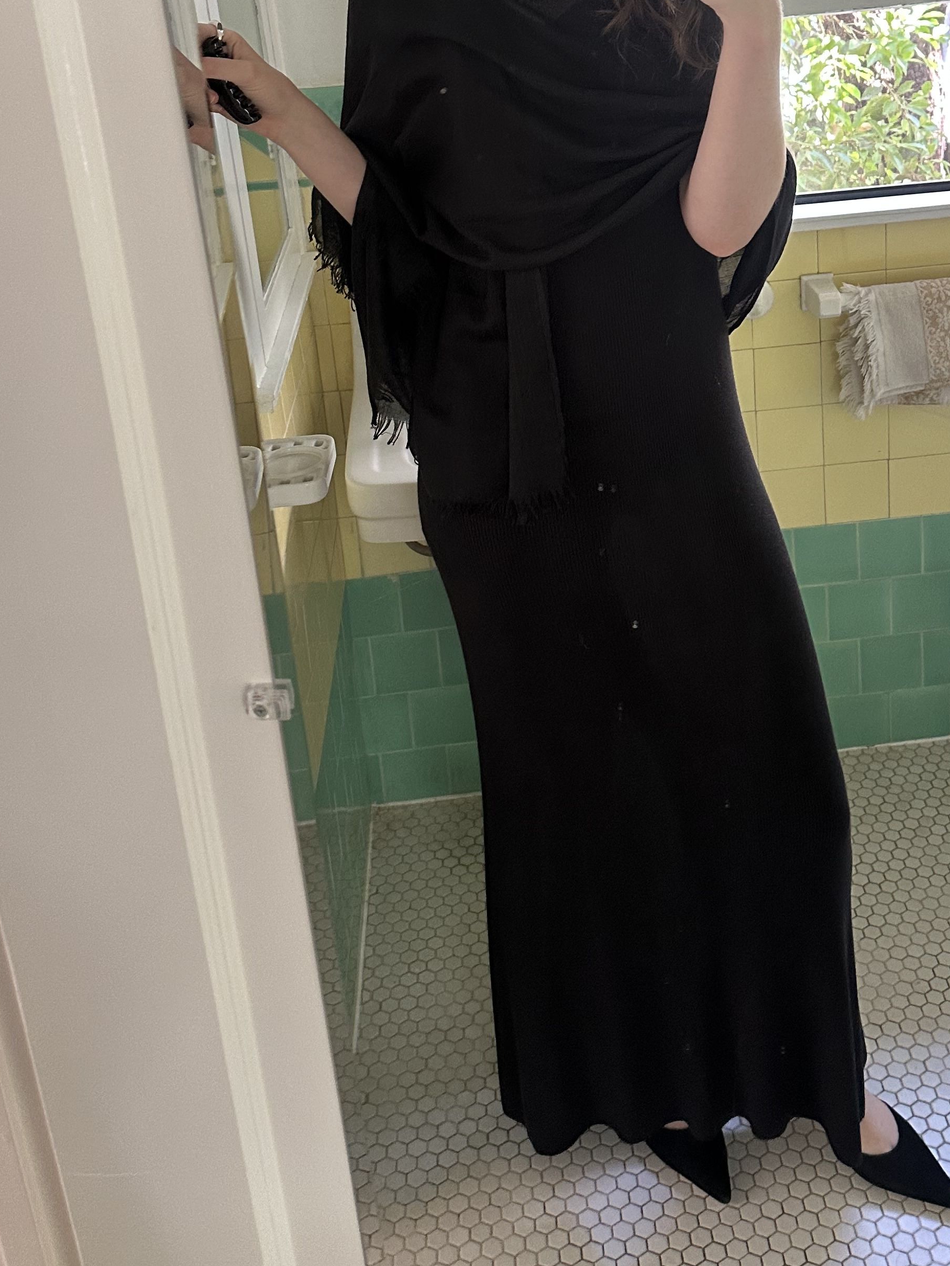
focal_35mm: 40
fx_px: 1464
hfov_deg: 35.6
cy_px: 296
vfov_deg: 45.0
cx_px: 625
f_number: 1.78
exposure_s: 1/60
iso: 320
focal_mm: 6.86
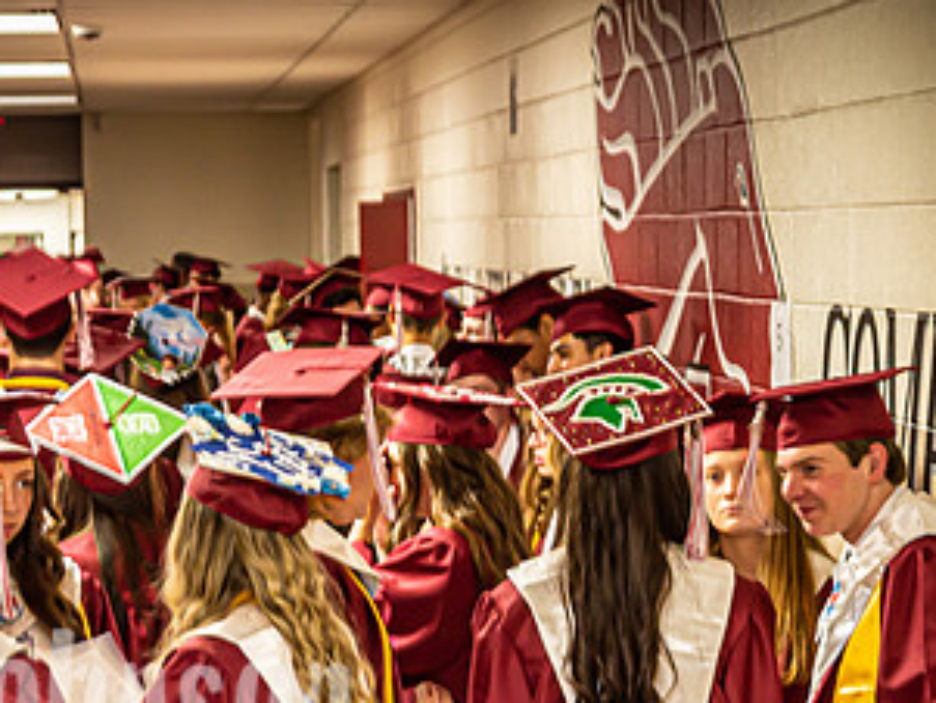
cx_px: 331
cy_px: 454
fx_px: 4572
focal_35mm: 169
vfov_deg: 8.8
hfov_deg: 11.7
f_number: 4.5
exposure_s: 1/20
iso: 400
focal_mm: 50
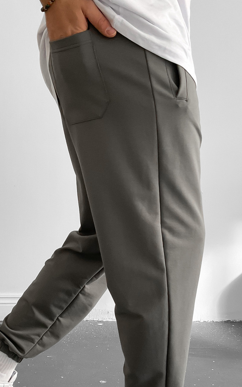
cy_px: 239
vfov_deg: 41.6
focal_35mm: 48
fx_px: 507
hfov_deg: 26.8
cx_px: 103
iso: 64
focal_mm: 3
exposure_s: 1/80
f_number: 1.8
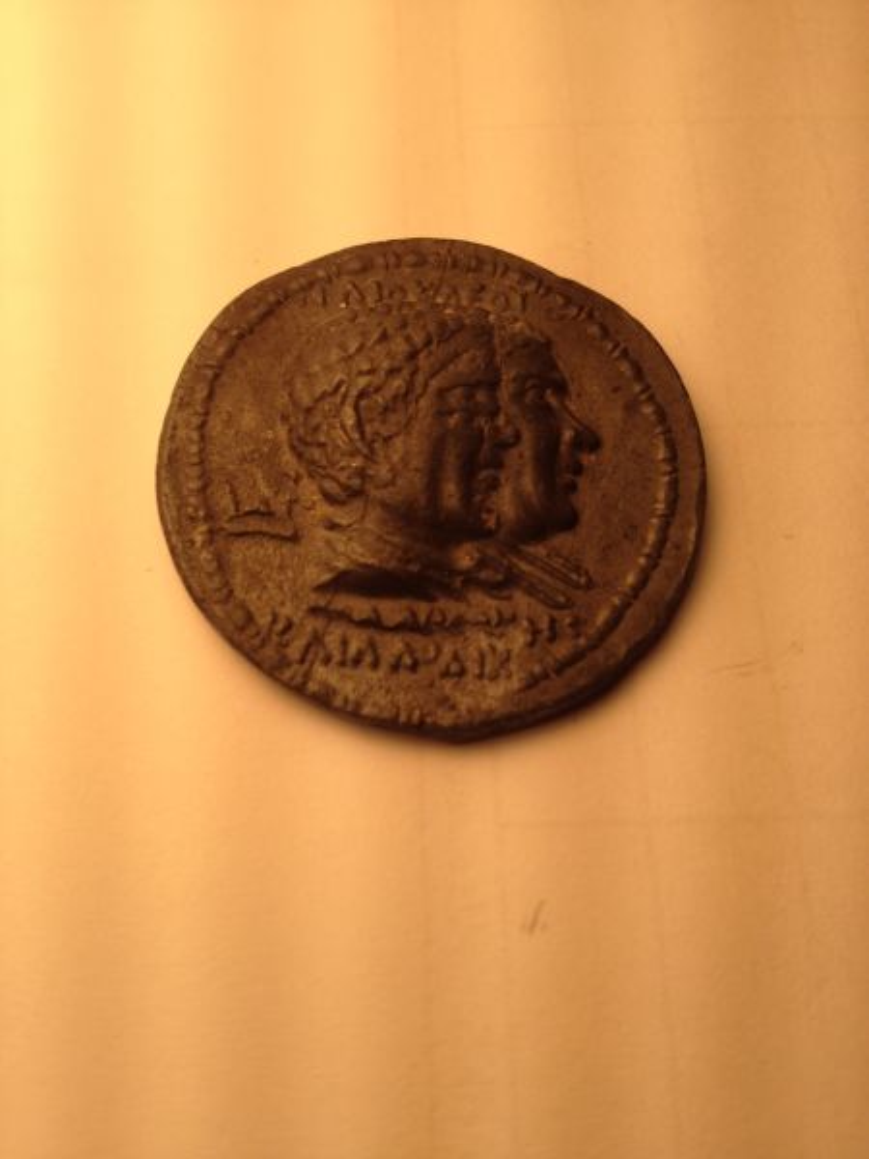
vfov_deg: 52.6
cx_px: 434
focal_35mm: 35
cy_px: 580
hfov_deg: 40.7
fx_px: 1172
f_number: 2.4
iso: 50
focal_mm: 4.28
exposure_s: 1/531
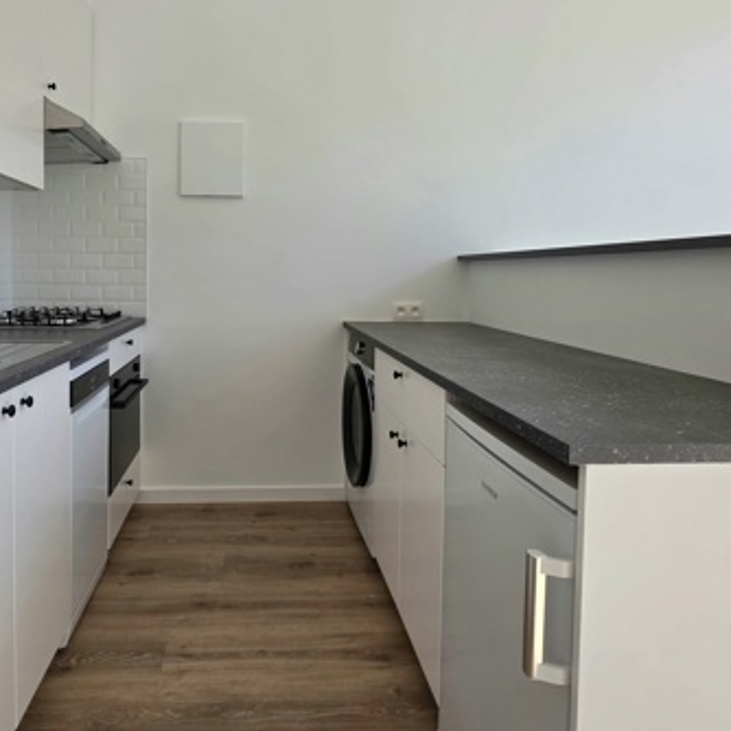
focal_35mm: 22
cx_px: 291
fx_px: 526
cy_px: 298
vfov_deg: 69.0
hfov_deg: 68.9
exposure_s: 1/250
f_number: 1.9
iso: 32
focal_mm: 2.2
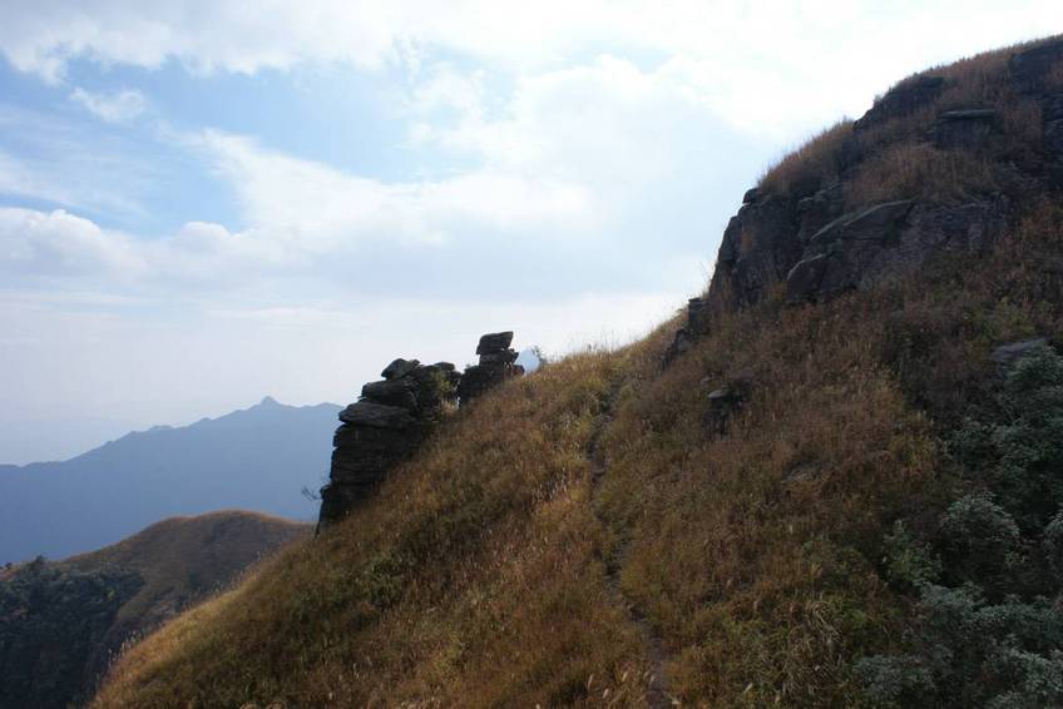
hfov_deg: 67.4
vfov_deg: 48.0
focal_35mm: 27
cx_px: 532
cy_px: 354
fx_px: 797
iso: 100
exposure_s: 1/160
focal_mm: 18
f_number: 10
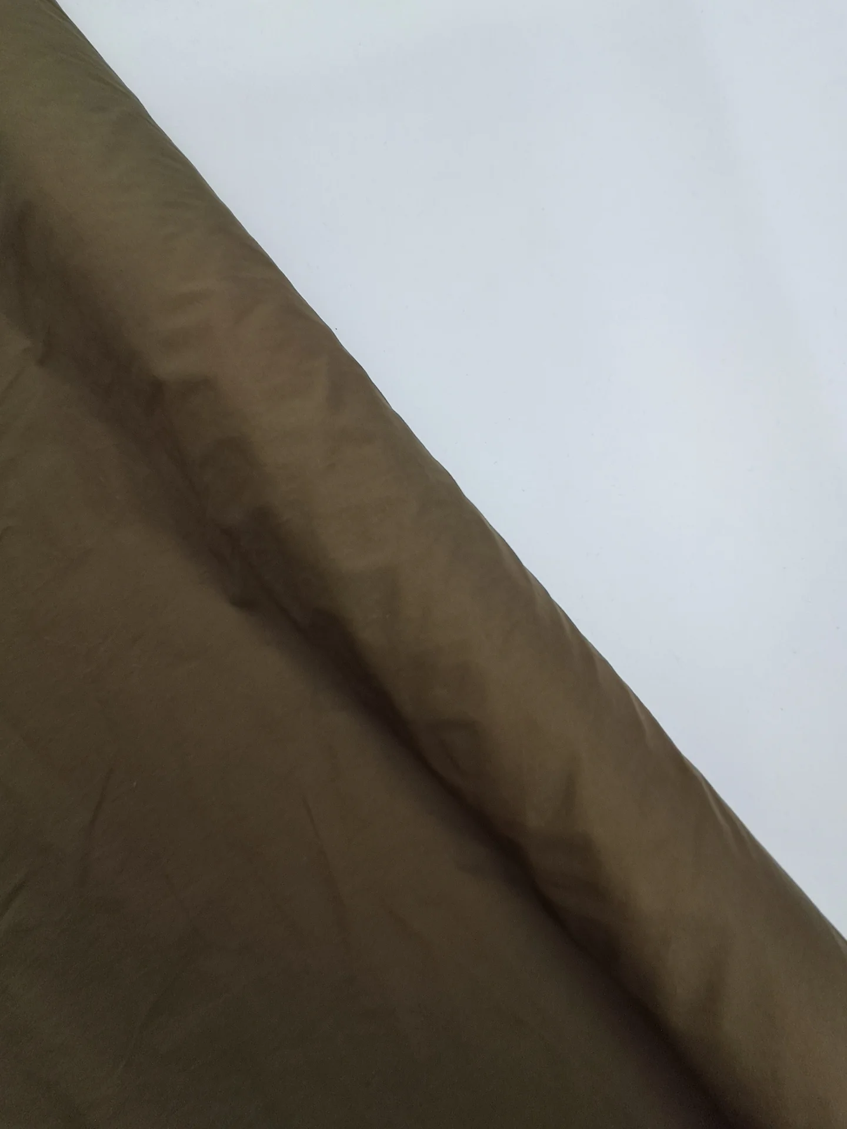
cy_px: 564
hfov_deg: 78.1
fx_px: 522
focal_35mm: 16
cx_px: 424
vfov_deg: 94.5
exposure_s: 1/101
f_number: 2.2
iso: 40
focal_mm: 1.64
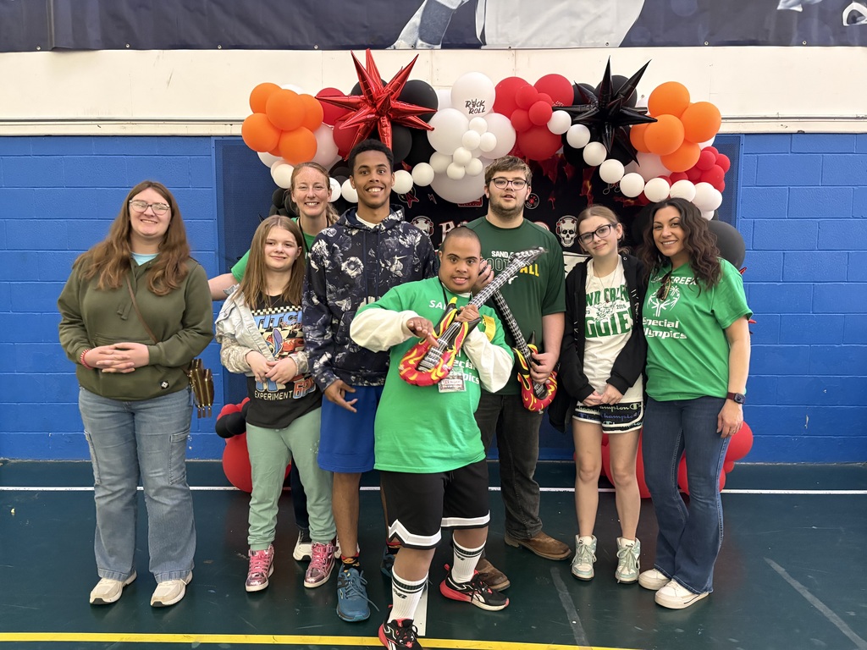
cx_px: 434
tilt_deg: -5.3
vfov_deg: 53.1
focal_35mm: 26
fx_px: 651
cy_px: 325
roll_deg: +1.4
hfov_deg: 67.3
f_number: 1.6
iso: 500
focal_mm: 5.96
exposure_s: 1/50
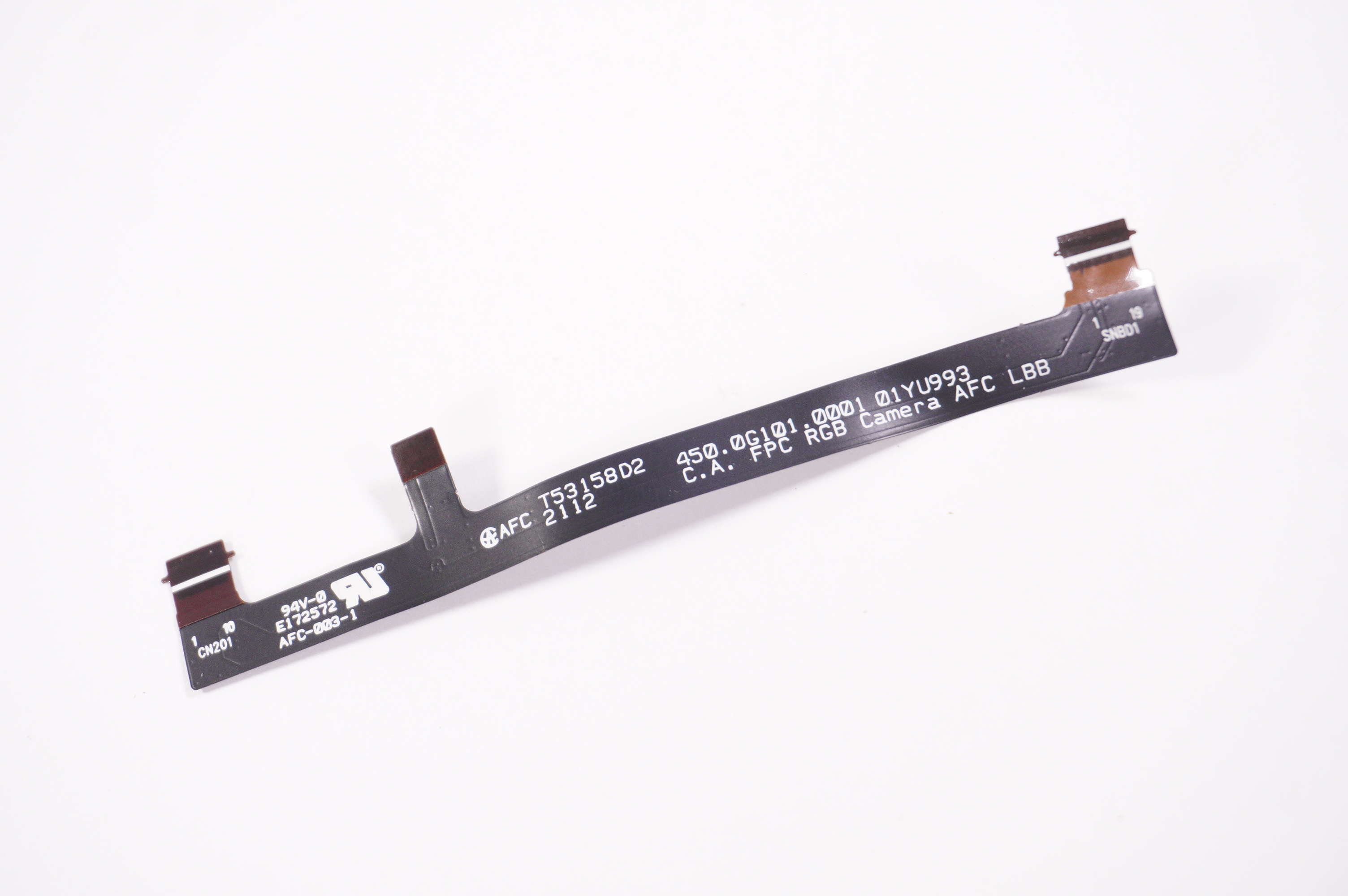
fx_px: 2469
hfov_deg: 30.5
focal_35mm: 66
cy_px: 448
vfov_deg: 20.6
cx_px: 674
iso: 1000
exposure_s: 1/320
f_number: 6.3
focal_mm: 44
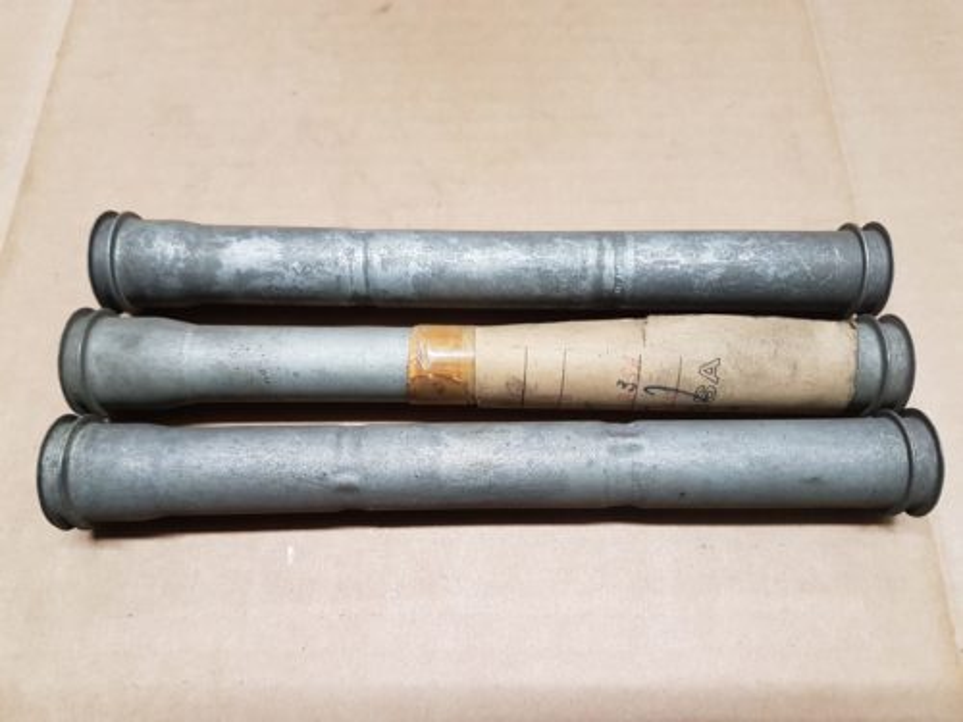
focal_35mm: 26
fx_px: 723
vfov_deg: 53.1
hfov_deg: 67.3
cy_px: 361
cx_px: 482
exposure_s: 1/25
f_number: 1.7
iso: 160
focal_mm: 4.2
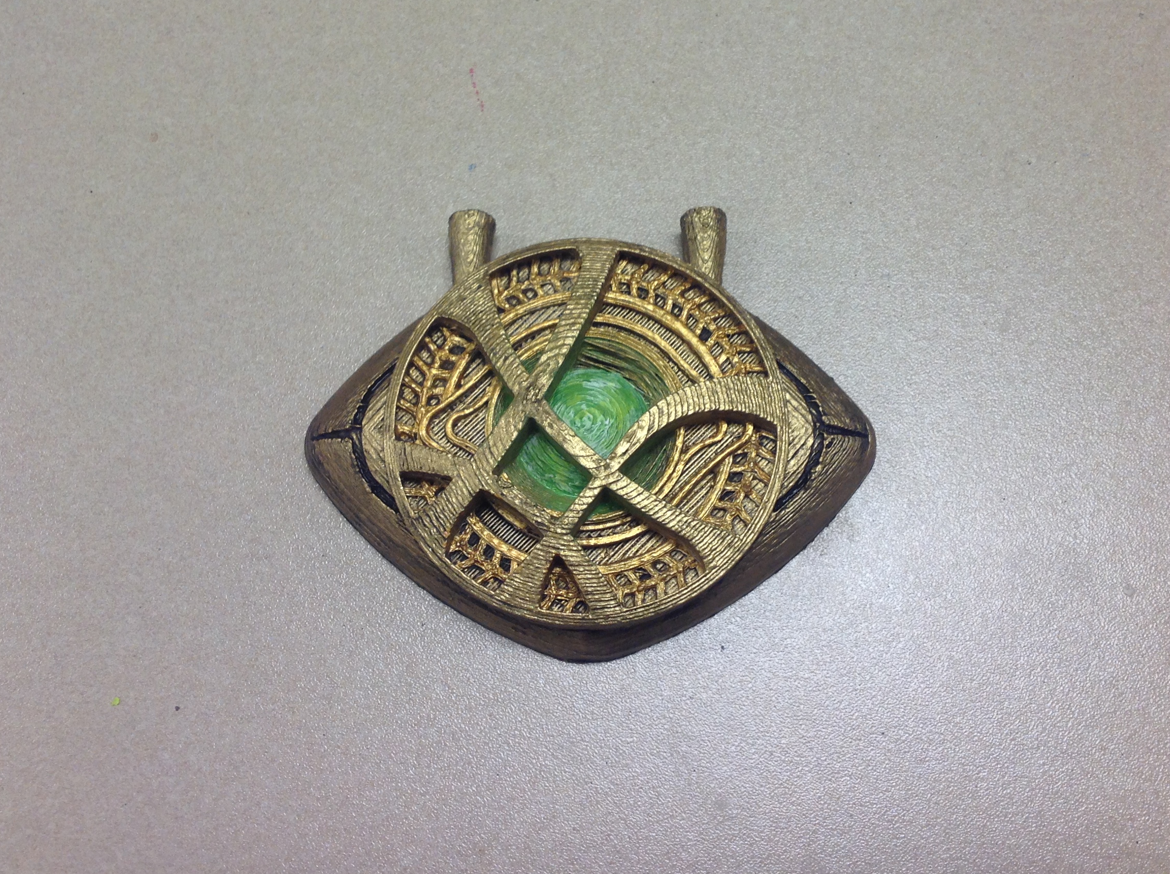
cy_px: 454
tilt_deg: -74.7
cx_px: 566
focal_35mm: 40
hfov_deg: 46.9
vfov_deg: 35.9
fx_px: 1350
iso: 64
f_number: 2.4
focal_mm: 4.28
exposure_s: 1/60
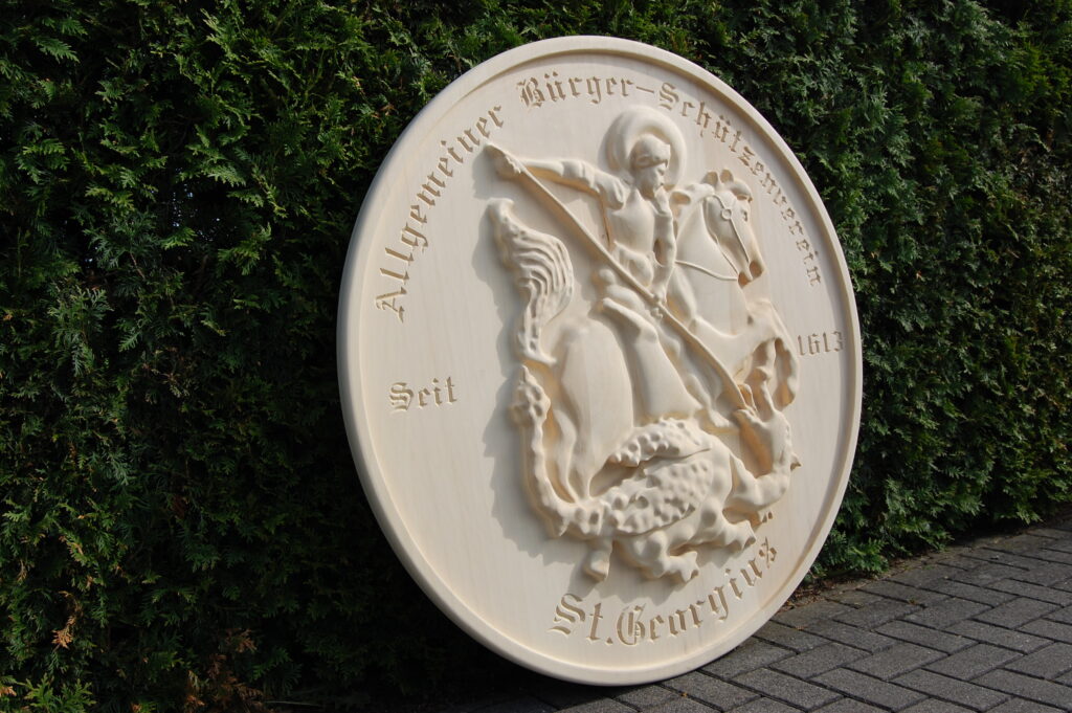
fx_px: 1071
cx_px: 536
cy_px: 356
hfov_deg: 53.2
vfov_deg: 36.8
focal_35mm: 36
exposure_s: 1/320
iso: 200
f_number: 9
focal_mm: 24
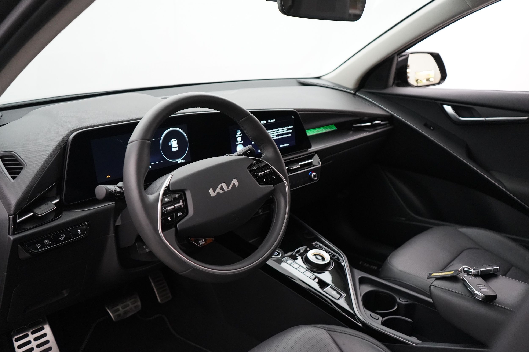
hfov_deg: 63.7
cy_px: 176
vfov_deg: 45.0
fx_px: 426
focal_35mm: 29
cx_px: 264
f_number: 3.5
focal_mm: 29
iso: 8000
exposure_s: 1/160
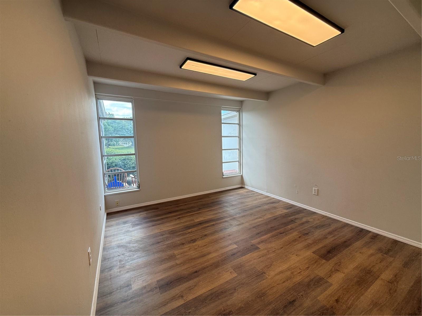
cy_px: 158
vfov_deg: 85.7
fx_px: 171
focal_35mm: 14
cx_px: 211
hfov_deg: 102.1
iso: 64
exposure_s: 1/173
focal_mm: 2.22
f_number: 2.2
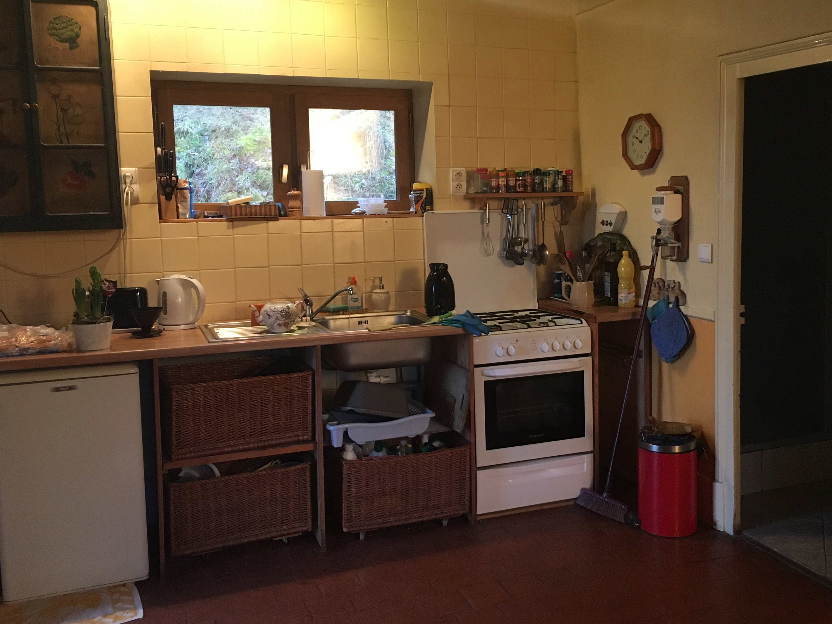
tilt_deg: -5.6
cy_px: 281
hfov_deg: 52.5
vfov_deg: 40.7
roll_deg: -0.2
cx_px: 469
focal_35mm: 35
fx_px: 841
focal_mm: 4.15
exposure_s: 1/25
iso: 200
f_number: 2.2
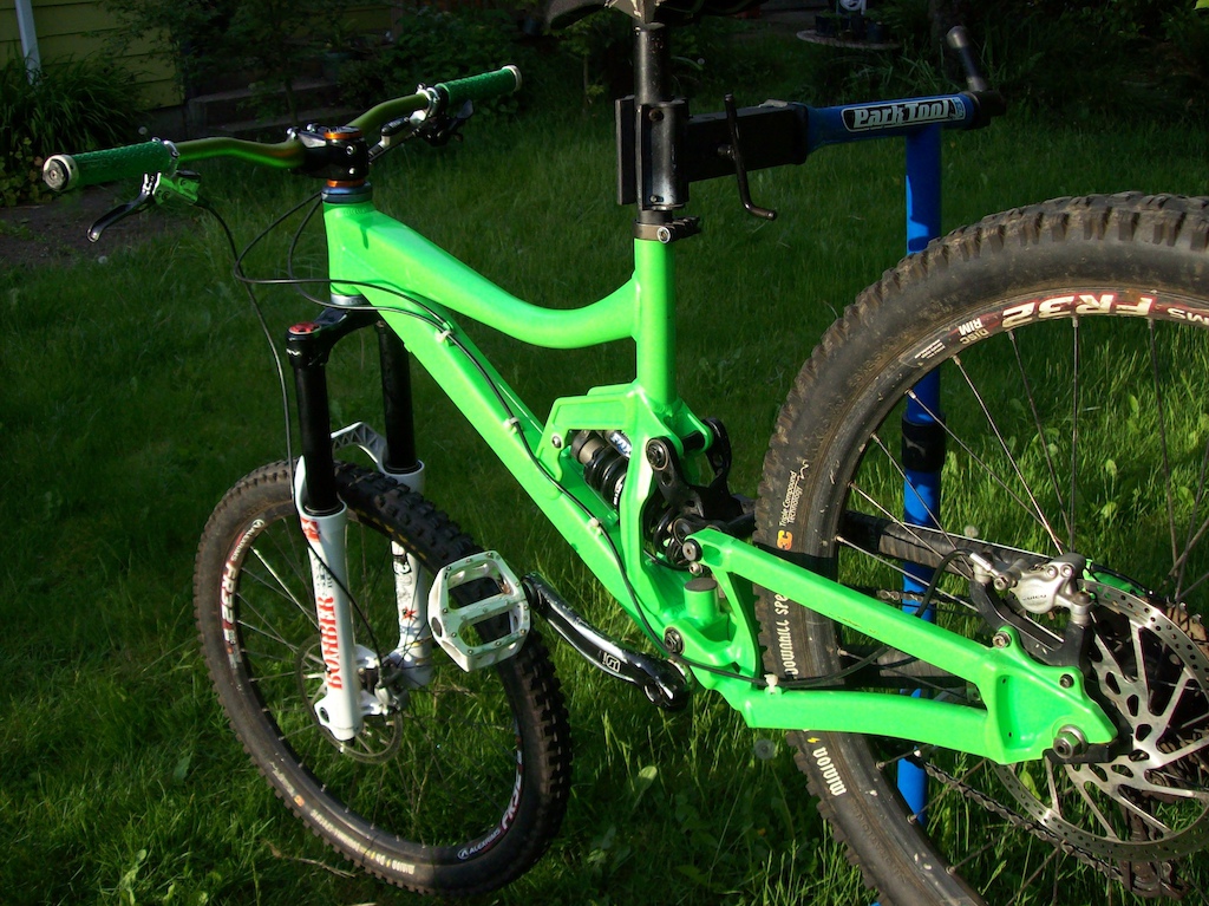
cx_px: 604
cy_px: 453
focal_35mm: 36
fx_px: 1257
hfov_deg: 51.4
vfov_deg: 39.6
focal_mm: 6
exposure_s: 1/480
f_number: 2.7
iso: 80
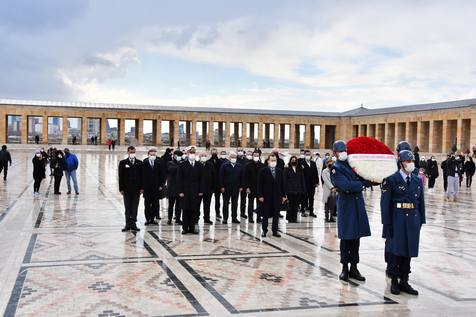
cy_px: 158
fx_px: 555
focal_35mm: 42
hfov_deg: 46.4
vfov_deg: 31.9
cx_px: 238
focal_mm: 28
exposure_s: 1/1000
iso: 1000
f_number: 16
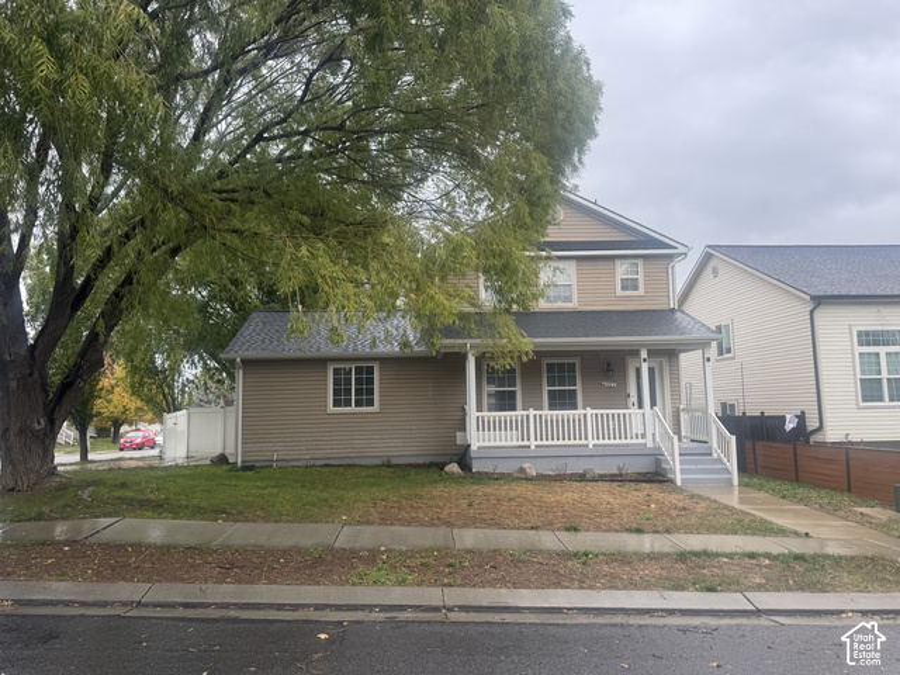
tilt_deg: +6.0
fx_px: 624
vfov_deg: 56.8
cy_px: 338
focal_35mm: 24
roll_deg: +0.4
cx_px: 450
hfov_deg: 71.6
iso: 64
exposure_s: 1/276
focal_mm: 6.76
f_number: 1.78
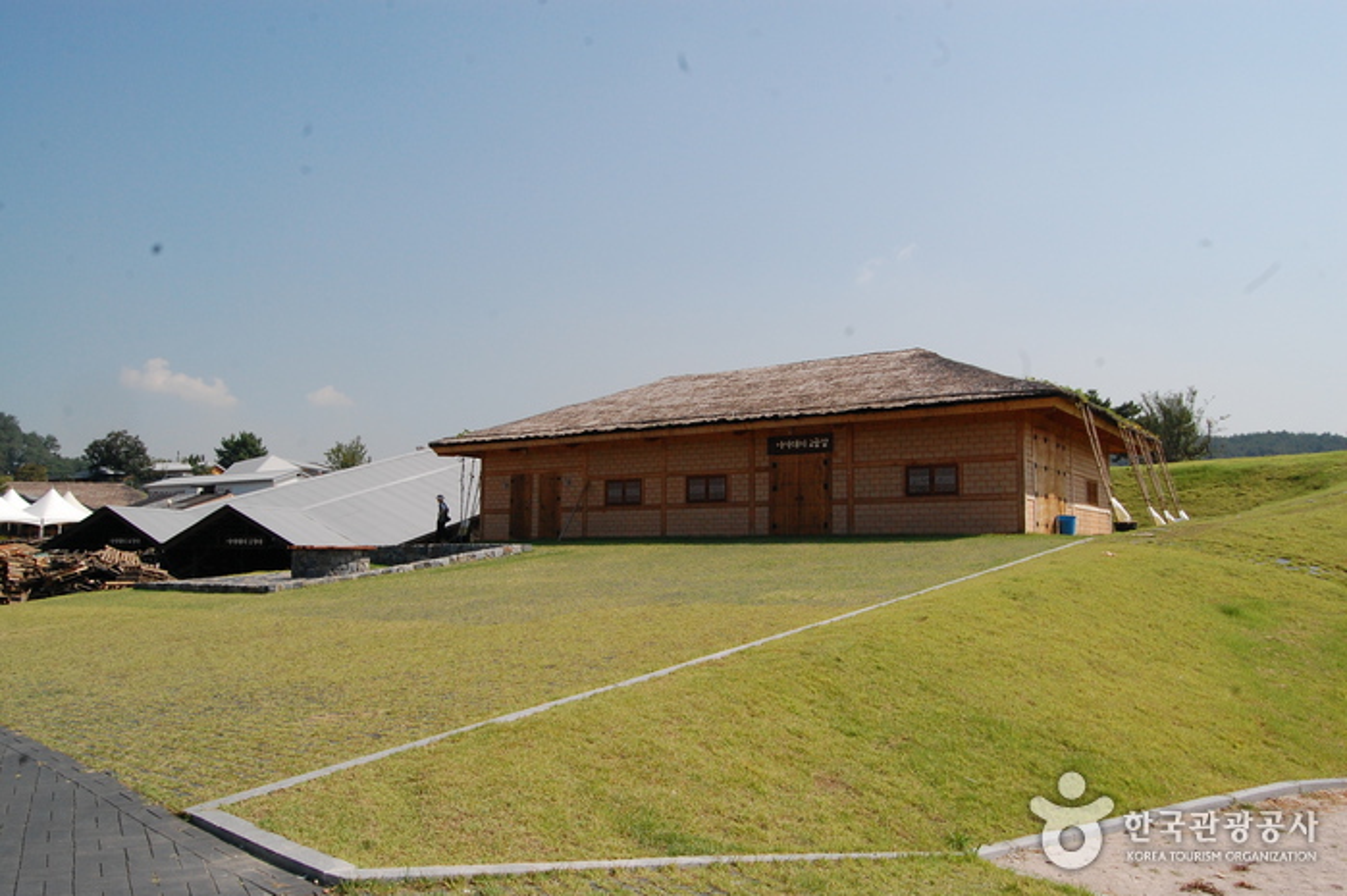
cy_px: 448
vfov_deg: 47.9
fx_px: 1010
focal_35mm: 27
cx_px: 674
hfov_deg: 67.4
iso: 800
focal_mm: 18
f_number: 13
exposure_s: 1/800
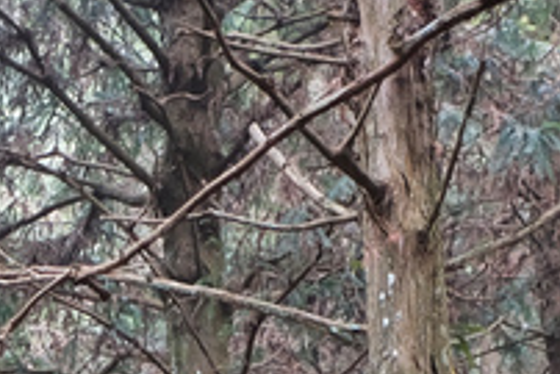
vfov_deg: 7.4
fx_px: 2693
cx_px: -72
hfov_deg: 11.7
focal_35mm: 173
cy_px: 888
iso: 1000
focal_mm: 23
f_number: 2
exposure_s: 1/56
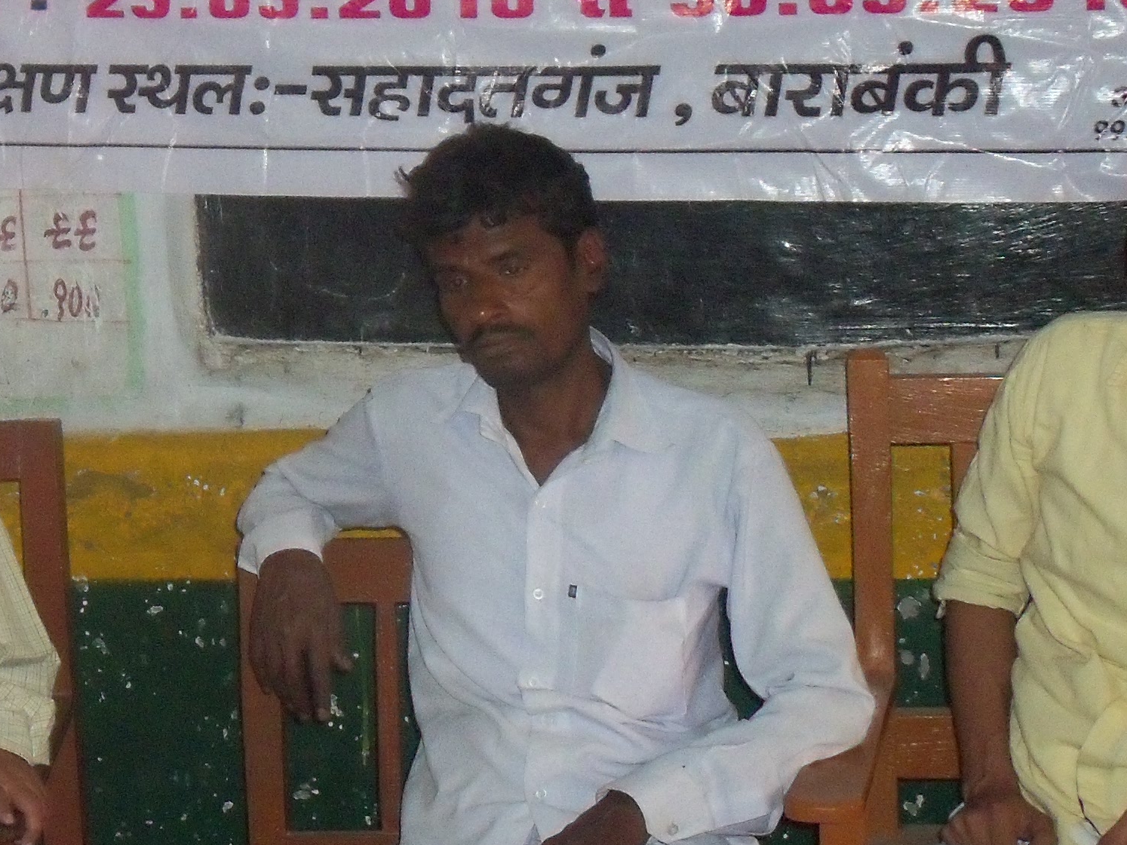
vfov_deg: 17.7
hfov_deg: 22.9
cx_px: 77
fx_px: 2703
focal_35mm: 83
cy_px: 207
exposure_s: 1/30
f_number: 2.9
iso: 250
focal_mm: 5.7
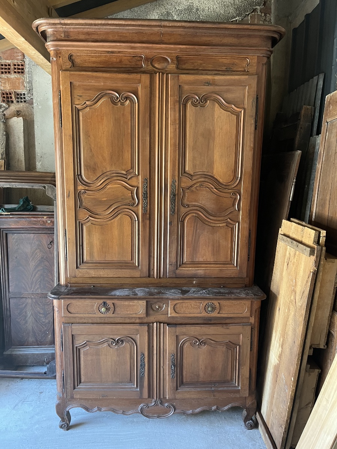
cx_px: 168
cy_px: 224
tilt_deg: -10.2
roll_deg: -0.5
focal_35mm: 26
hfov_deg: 53.1
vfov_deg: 67.3
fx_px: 337
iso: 400
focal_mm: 5.1
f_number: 1.6
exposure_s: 1/60
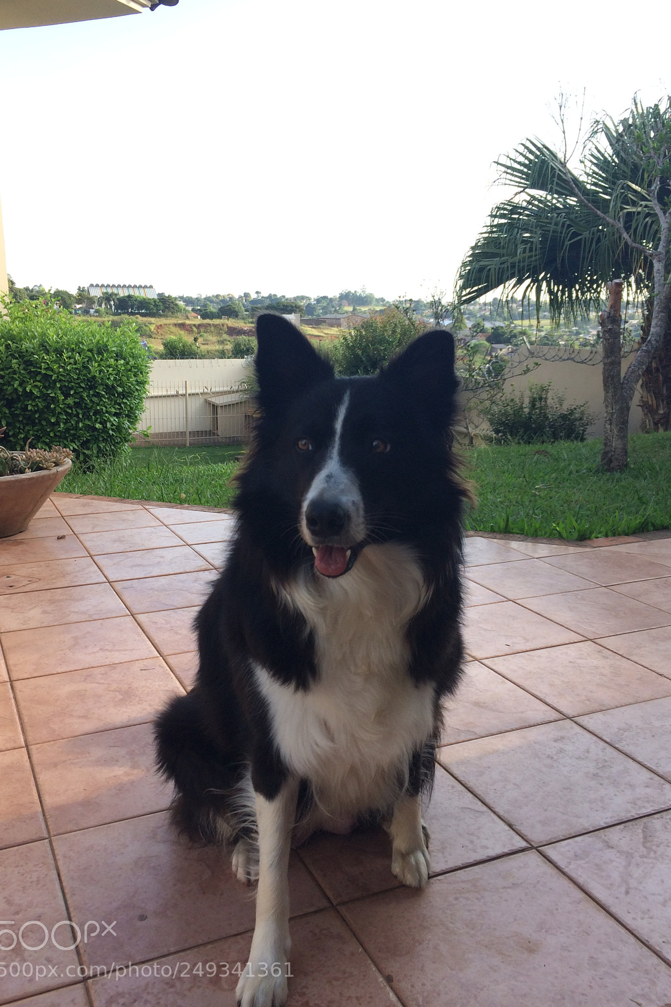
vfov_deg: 60.3
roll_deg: -0.2
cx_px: 344
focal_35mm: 31
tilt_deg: -11.6
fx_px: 867
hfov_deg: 42.3
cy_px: 503
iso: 32
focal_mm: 4.15
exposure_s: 1/398
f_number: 2.2
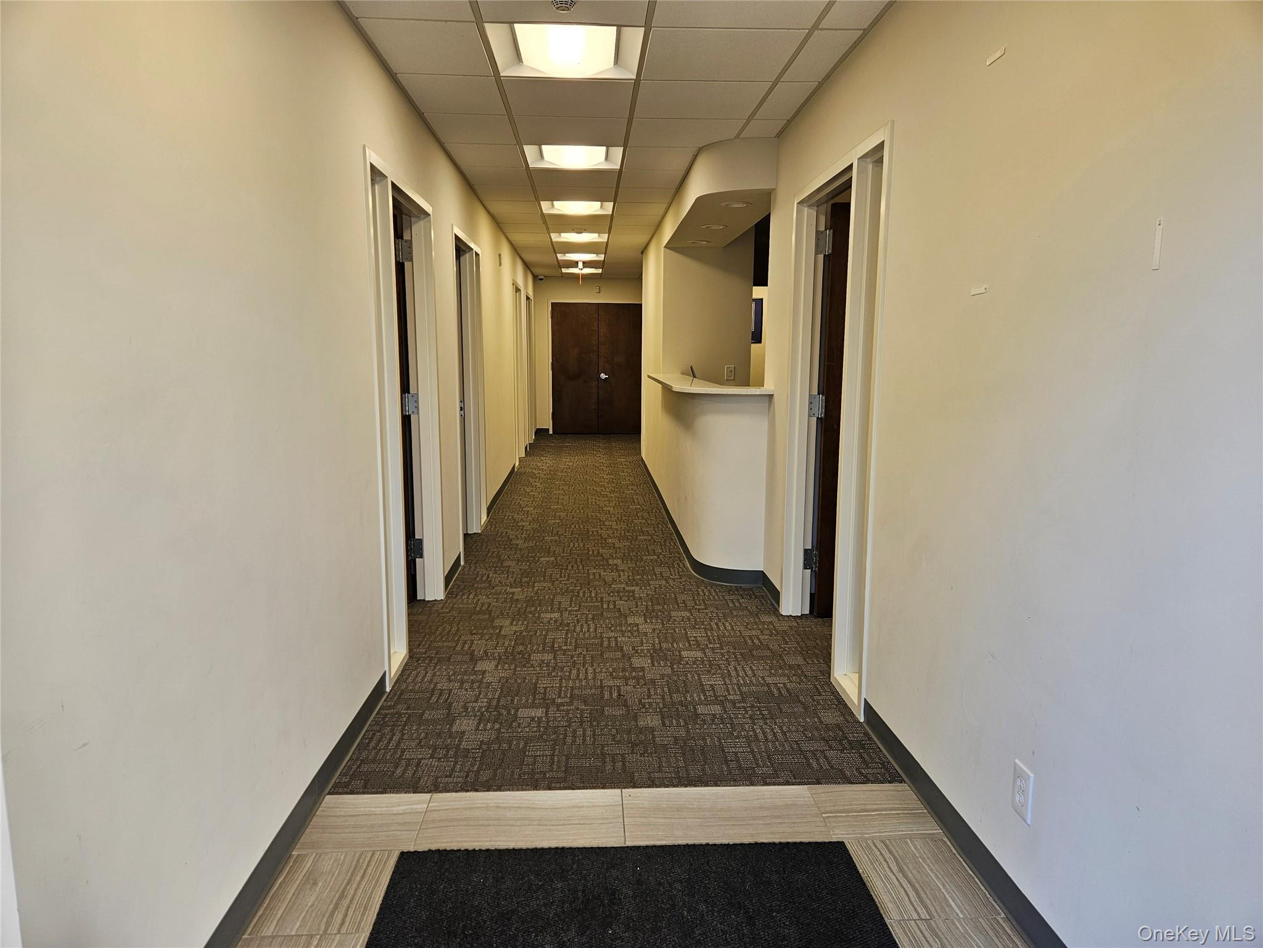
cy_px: 474
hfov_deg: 73.9
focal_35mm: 23
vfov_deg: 58.9
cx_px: 632
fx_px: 839
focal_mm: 5.4
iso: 40
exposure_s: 1/75.5
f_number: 1.8
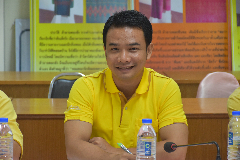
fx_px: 850
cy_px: 80
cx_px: 120
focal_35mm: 128
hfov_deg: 16.1
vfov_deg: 10.8
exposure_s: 1/60
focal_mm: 85
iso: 1000
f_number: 5.3
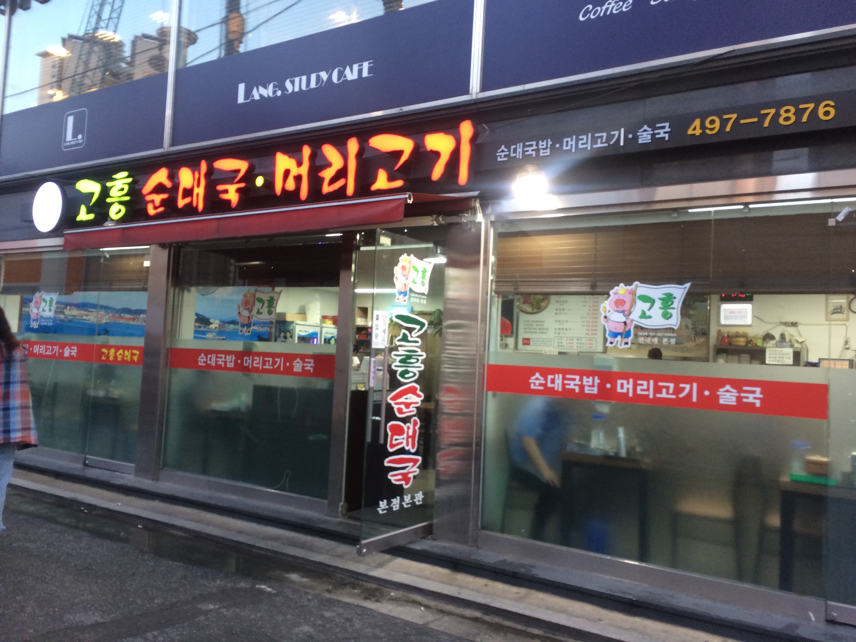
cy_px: 321
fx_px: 717
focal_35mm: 29
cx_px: 428
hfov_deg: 61.7
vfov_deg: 48.2
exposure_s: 1/30
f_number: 2.2
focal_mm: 4.15
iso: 64
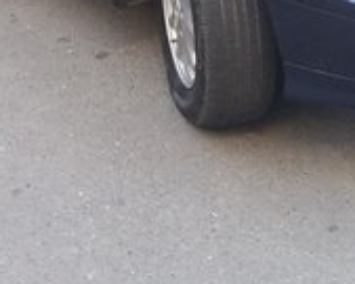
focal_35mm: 107
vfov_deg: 13.1
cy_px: -216
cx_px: 183
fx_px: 1124
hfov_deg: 18.0
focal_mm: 3.7
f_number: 1.9
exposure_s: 1/50
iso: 80
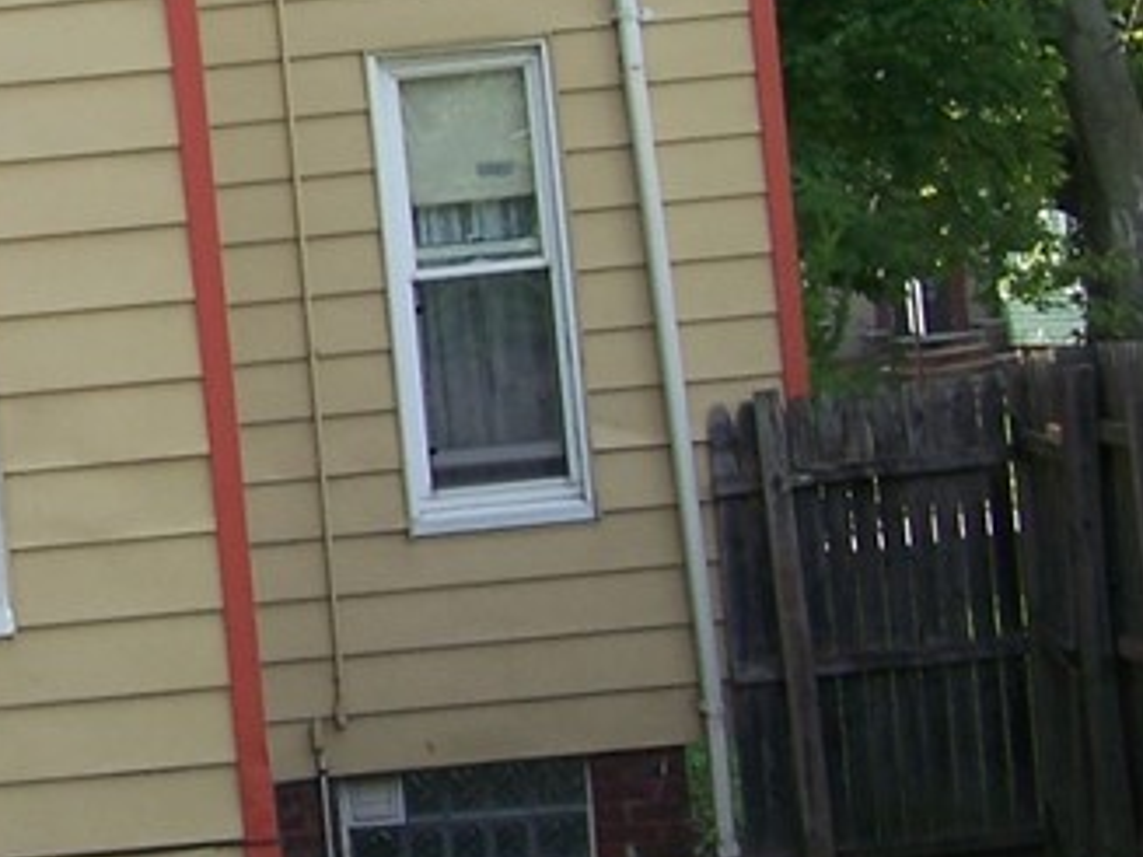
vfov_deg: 12.4
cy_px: 343
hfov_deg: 15.9
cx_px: -252
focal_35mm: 119
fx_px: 3928
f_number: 2.8
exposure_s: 1/400
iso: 80
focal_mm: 6.3
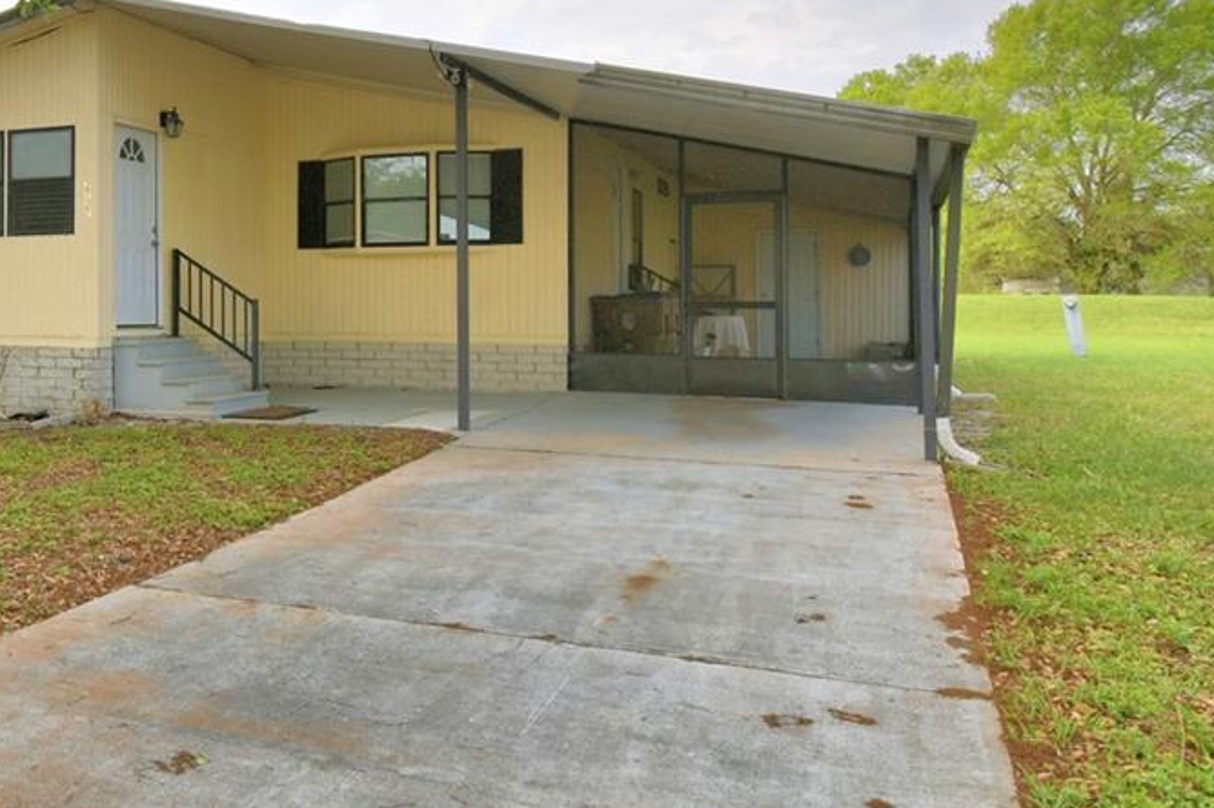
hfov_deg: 49.9
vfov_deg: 36.5
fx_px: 1213
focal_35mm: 36
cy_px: 284
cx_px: 237
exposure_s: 1/250
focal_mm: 10
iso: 100
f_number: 8
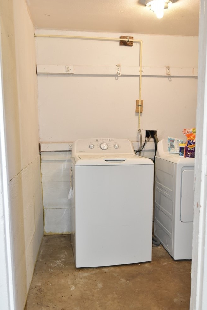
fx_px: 276
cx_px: 112
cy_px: 164
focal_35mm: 32
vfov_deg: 58.7
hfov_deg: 41.1
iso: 640
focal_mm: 29
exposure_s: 1/60
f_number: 5.6
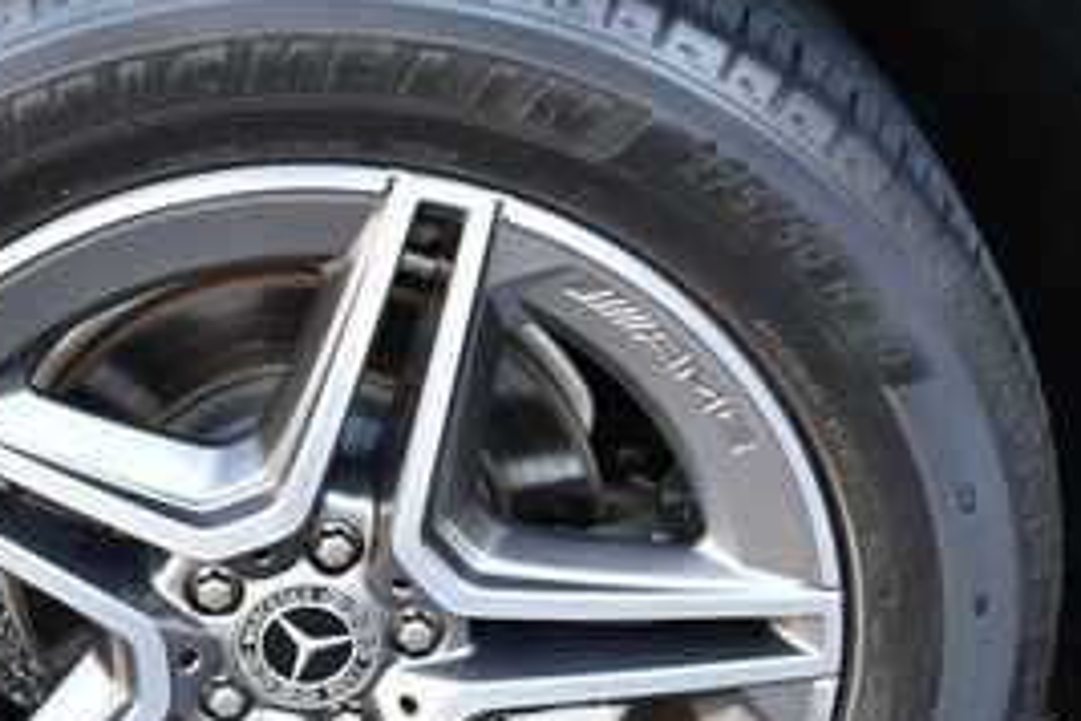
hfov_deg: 21.1
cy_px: 571
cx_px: 263
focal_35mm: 96
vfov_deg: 14.2
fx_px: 2882
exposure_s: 1/250
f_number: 3.8
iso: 800
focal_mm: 20
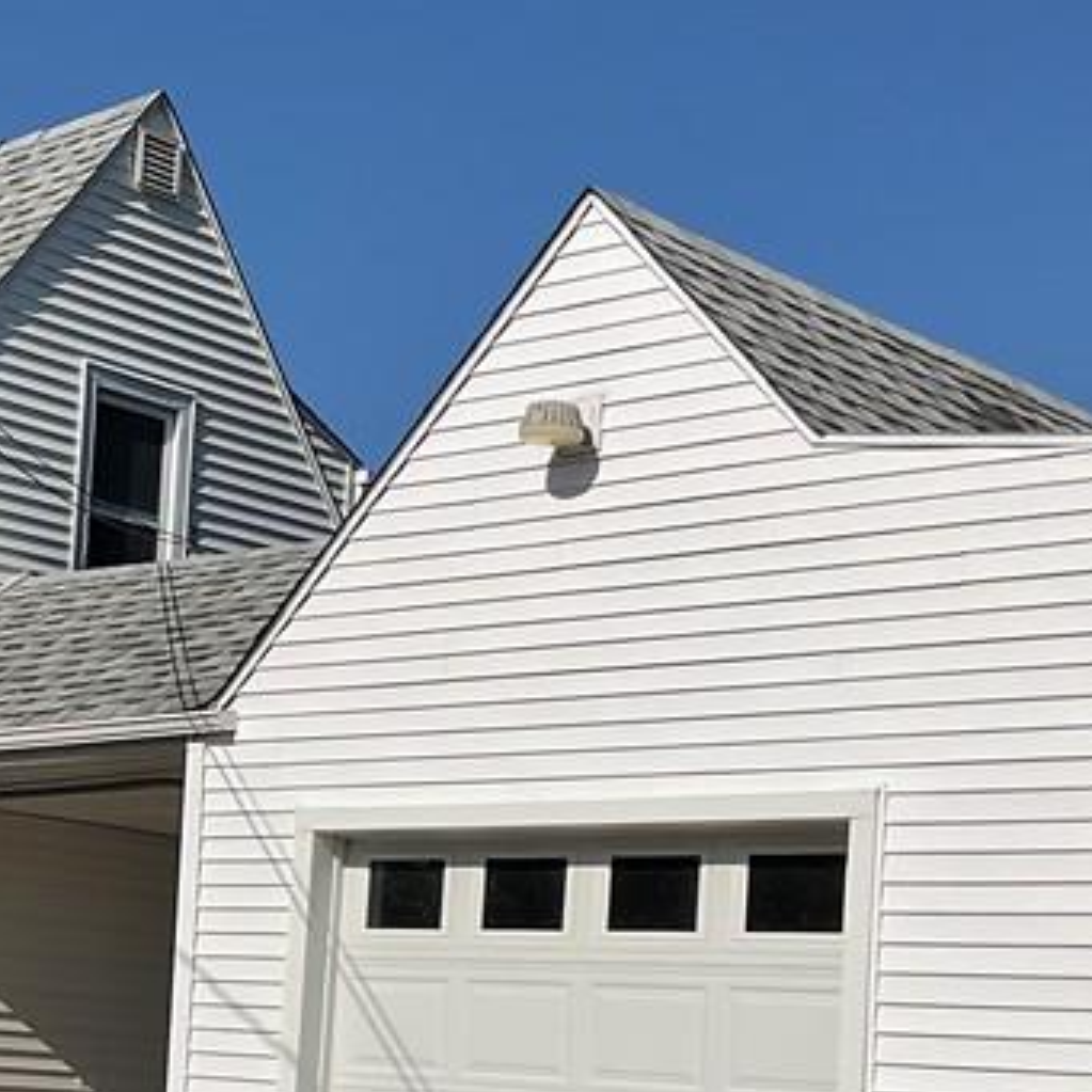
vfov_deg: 22.2
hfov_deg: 21.6
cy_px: 855
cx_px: -13
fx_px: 2748
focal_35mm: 77
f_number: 1.8
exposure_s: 1/5263
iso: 16
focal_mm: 3
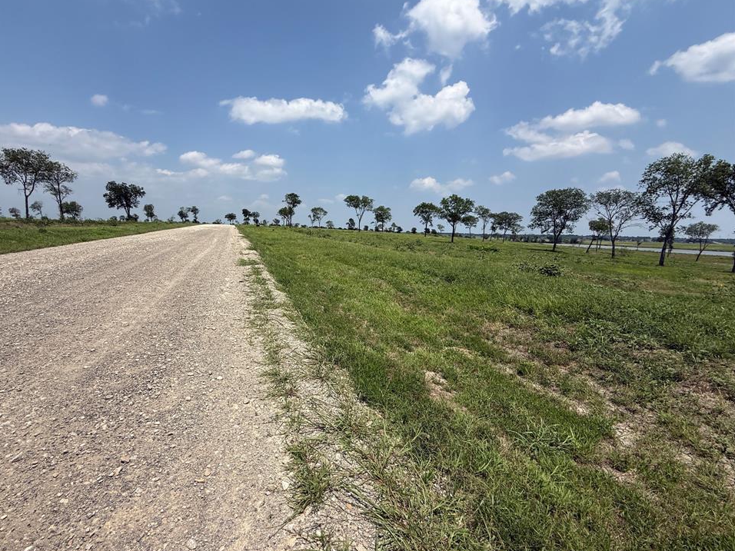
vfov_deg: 81.7
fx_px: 318
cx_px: 343
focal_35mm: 15
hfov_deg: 98.0
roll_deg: -1.1
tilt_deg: -8.8
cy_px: 279
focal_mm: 2.22
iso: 50
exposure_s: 1/3460
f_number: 2.2
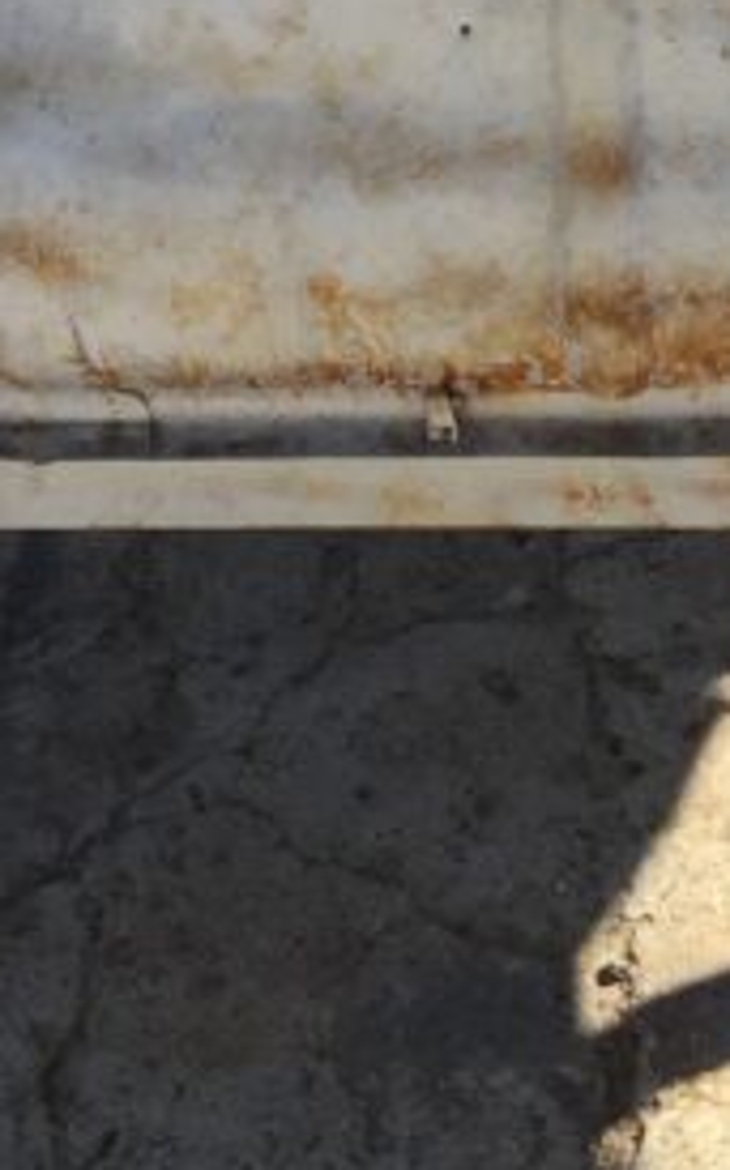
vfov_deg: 16.2
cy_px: -709
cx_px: 785
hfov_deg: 11.2
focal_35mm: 115
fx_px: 3665
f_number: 2.2
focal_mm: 4.15
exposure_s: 1/793
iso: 25
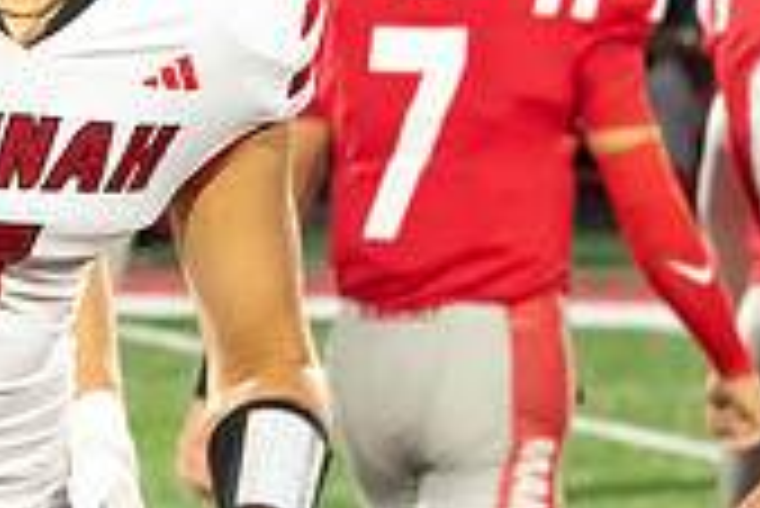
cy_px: 232
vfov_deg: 3.2
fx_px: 9043
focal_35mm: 428
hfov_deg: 4.8
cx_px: 67
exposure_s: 1/250
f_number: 7.1
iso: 10000
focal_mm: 125
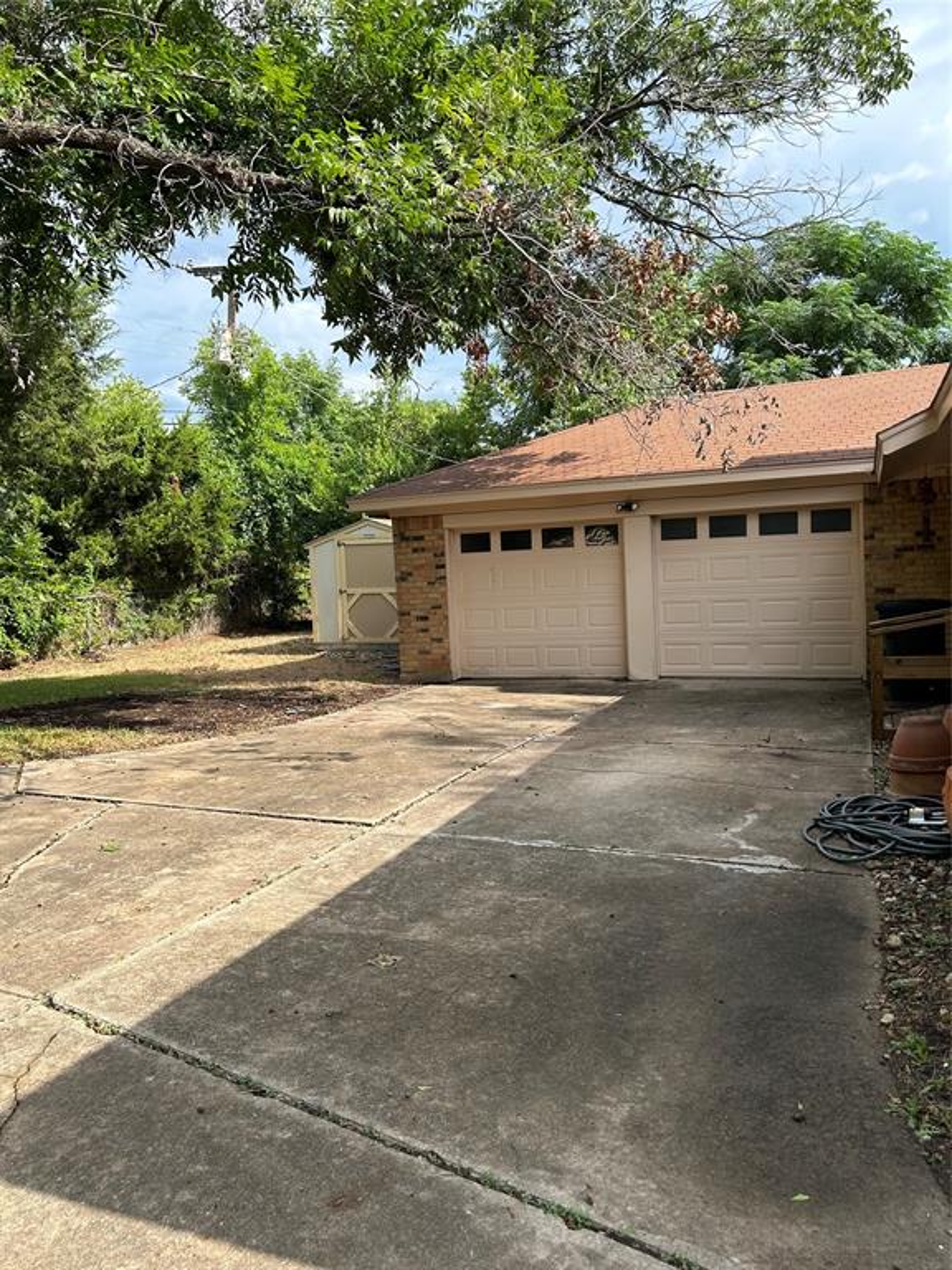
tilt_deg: -4.0
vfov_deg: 67.3
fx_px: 953
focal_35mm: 26
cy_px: 635
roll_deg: +2.0
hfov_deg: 53.1
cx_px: 476
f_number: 1.5
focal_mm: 5.7
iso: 50
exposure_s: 1/1449
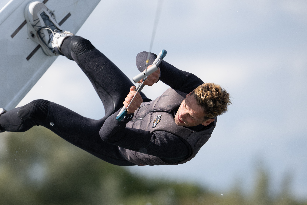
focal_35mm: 503
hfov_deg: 4.1
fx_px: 4289
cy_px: 120
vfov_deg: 2.7
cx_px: 120
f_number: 5
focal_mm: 400
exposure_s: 1/2500
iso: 320
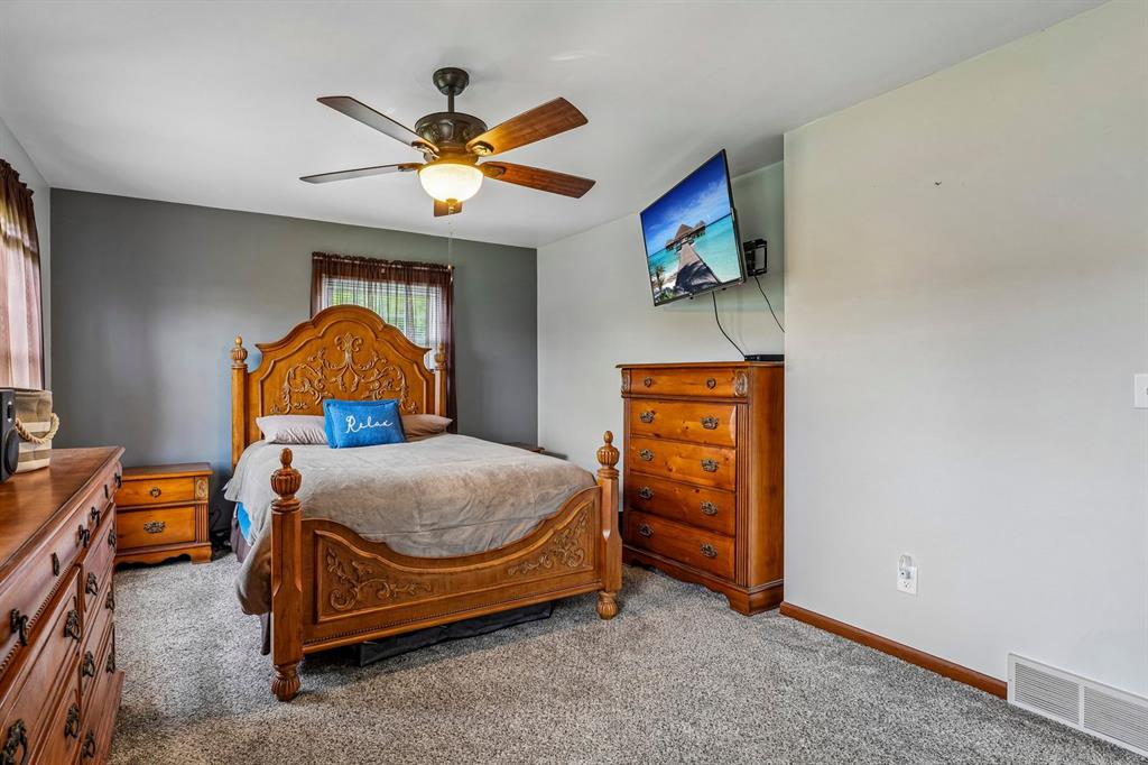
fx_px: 510
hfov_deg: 96.8
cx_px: 574
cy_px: 382
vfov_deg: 73.7
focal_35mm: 16
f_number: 8
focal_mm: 16
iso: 200
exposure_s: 1/3.33
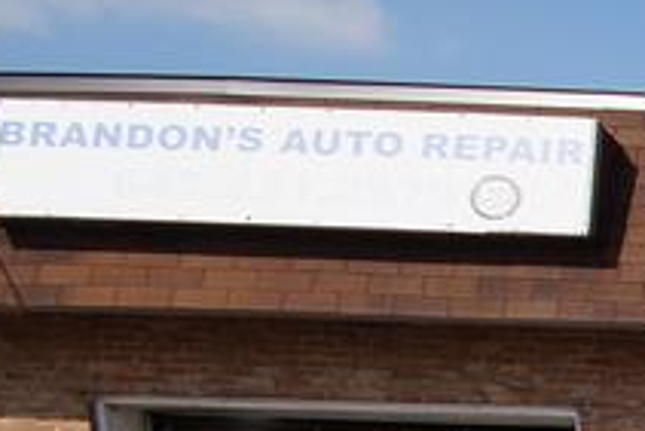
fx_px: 1793
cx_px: 1865
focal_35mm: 100
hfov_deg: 11.9
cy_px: 984
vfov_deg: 11.6
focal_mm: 11
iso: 100
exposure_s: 1/160
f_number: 11
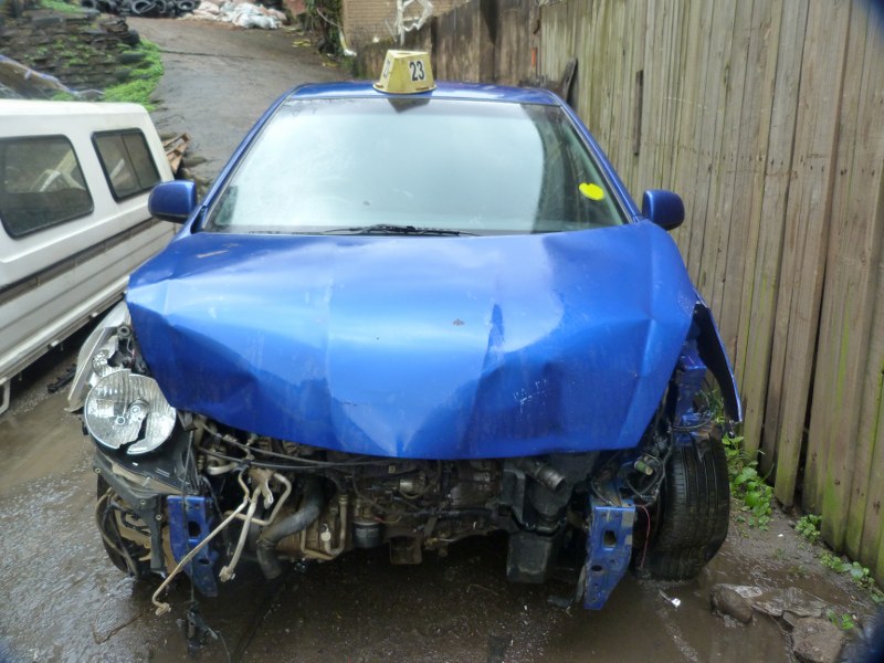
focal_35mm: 25
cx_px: 442
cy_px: 332
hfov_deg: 69.4
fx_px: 638
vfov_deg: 54.9
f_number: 2.8
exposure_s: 1/60
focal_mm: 4.5
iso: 200
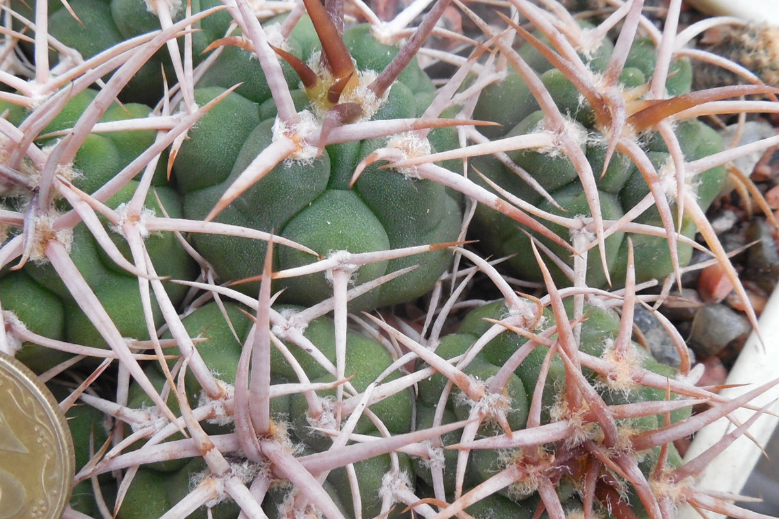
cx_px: 365
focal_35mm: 43
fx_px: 930
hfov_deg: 45.4
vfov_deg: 31.2
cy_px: 264
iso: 400
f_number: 3.6
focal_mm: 5.6
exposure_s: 1/30
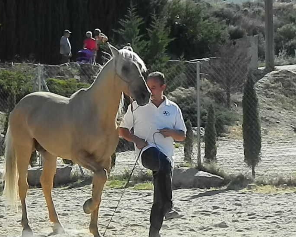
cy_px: 155
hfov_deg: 12.8
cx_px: 125
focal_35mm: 150
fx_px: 1314
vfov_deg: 10.3
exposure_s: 1/1600
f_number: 4.5
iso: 400
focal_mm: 18.6
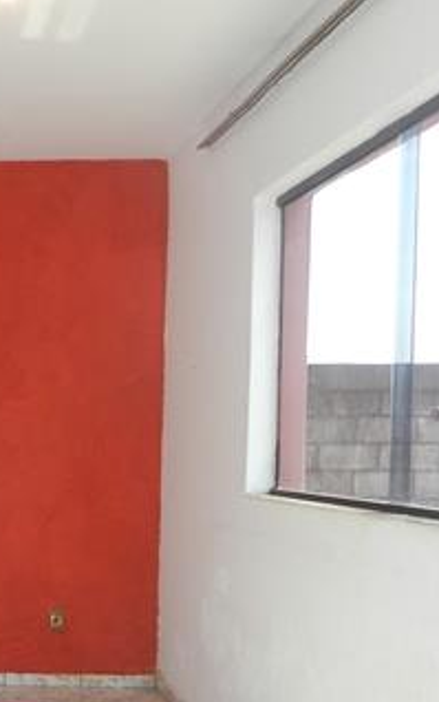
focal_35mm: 49
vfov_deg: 40.3
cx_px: -139
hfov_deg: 23.2
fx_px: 937
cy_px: 492
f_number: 3.4
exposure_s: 1/100
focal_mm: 4
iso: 160
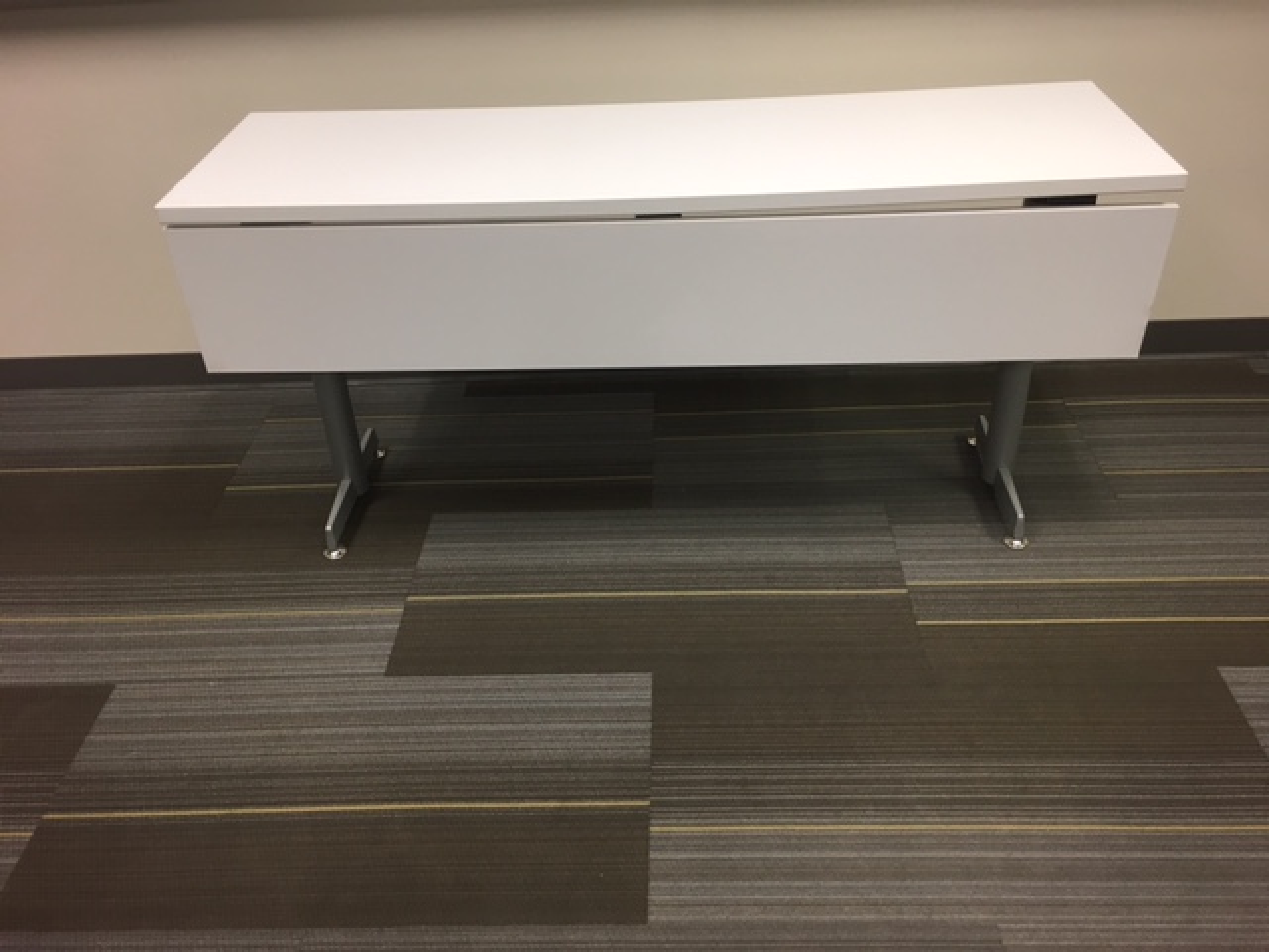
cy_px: 476
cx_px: 634
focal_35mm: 29
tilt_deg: -33.5
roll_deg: +1.7
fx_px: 1063
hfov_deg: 61.7
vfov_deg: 48.2
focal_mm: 4.15
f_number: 2.2
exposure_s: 1/30
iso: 80
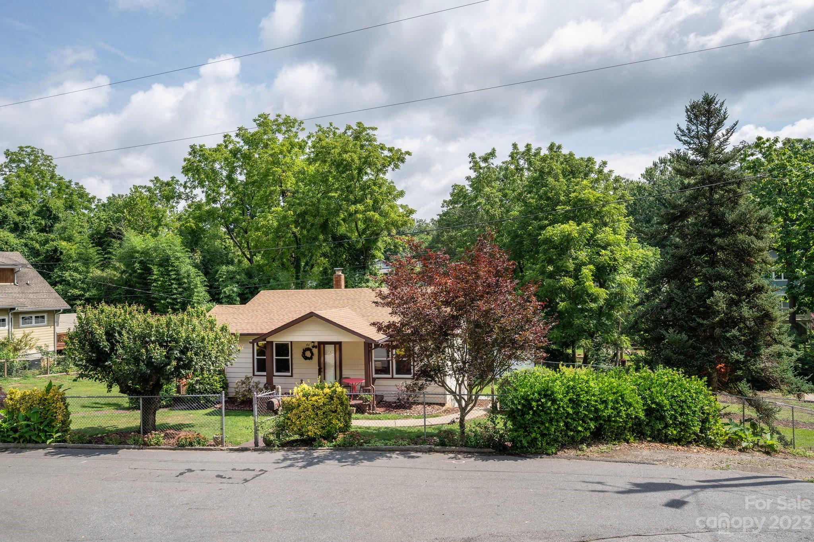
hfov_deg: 76.1
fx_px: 520
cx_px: 407
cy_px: 271
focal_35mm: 23
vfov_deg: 55.0
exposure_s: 1/800
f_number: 7.1
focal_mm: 23
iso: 200
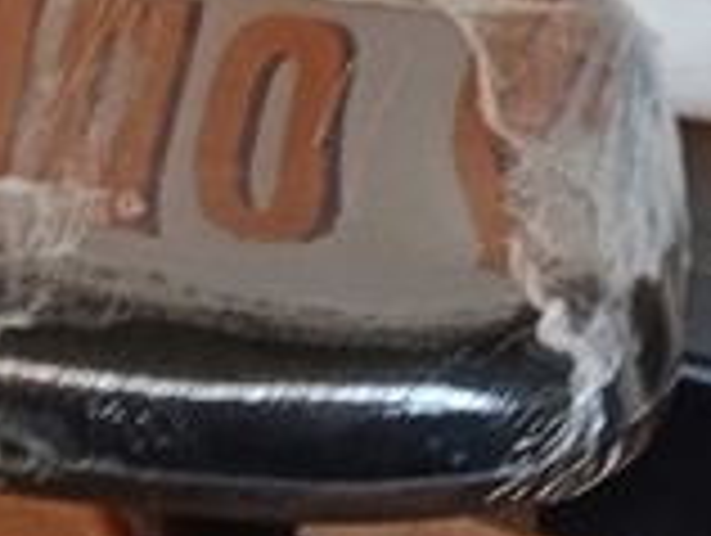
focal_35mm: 174
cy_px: 171
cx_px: 230
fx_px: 3579
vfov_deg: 8.5
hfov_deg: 11.3
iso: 177
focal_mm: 3.98
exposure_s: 1/40
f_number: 1.8
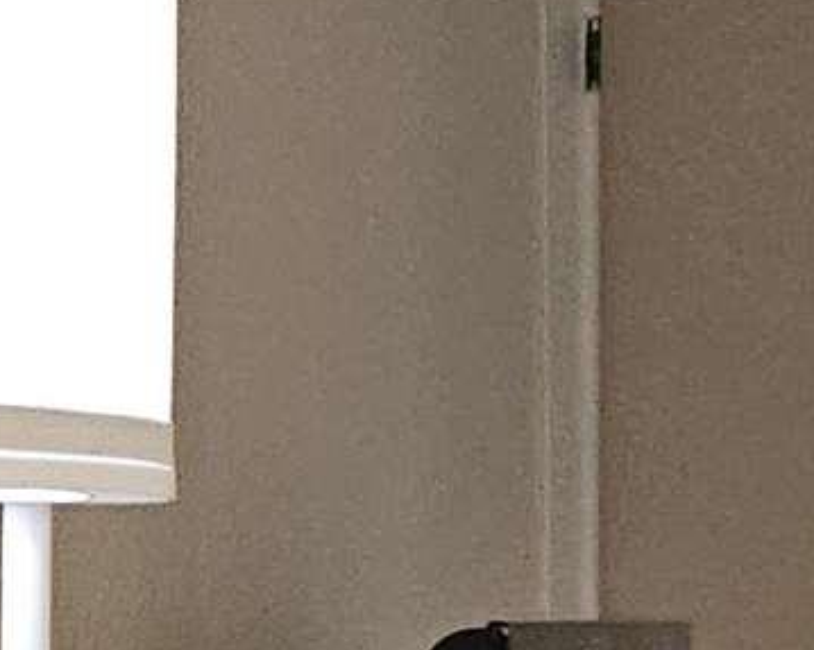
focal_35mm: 192
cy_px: 838
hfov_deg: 9.1
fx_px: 4624
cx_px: 1923
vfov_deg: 8.0
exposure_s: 1/40
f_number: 1.8
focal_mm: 5.4
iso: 100
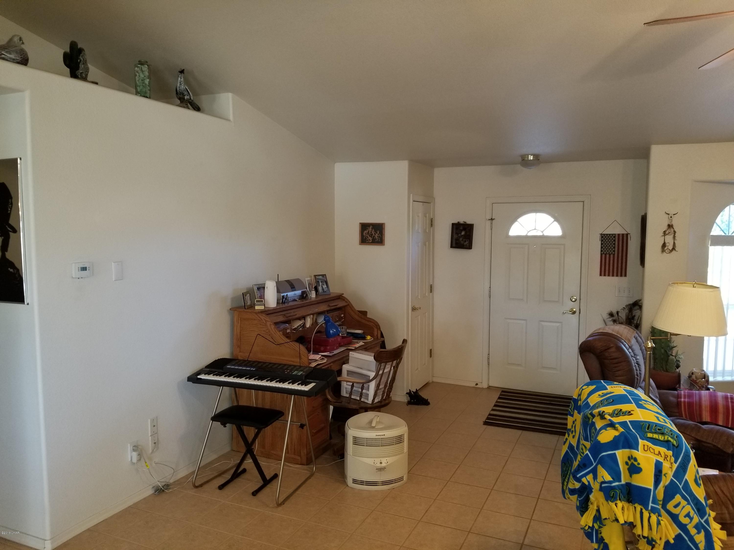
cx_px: 367
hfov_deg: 67.3
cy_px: 275
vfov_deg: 53.1
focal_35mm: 26
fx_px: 551
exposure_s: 1/24
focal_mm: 4.3
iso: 125
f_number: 1.7
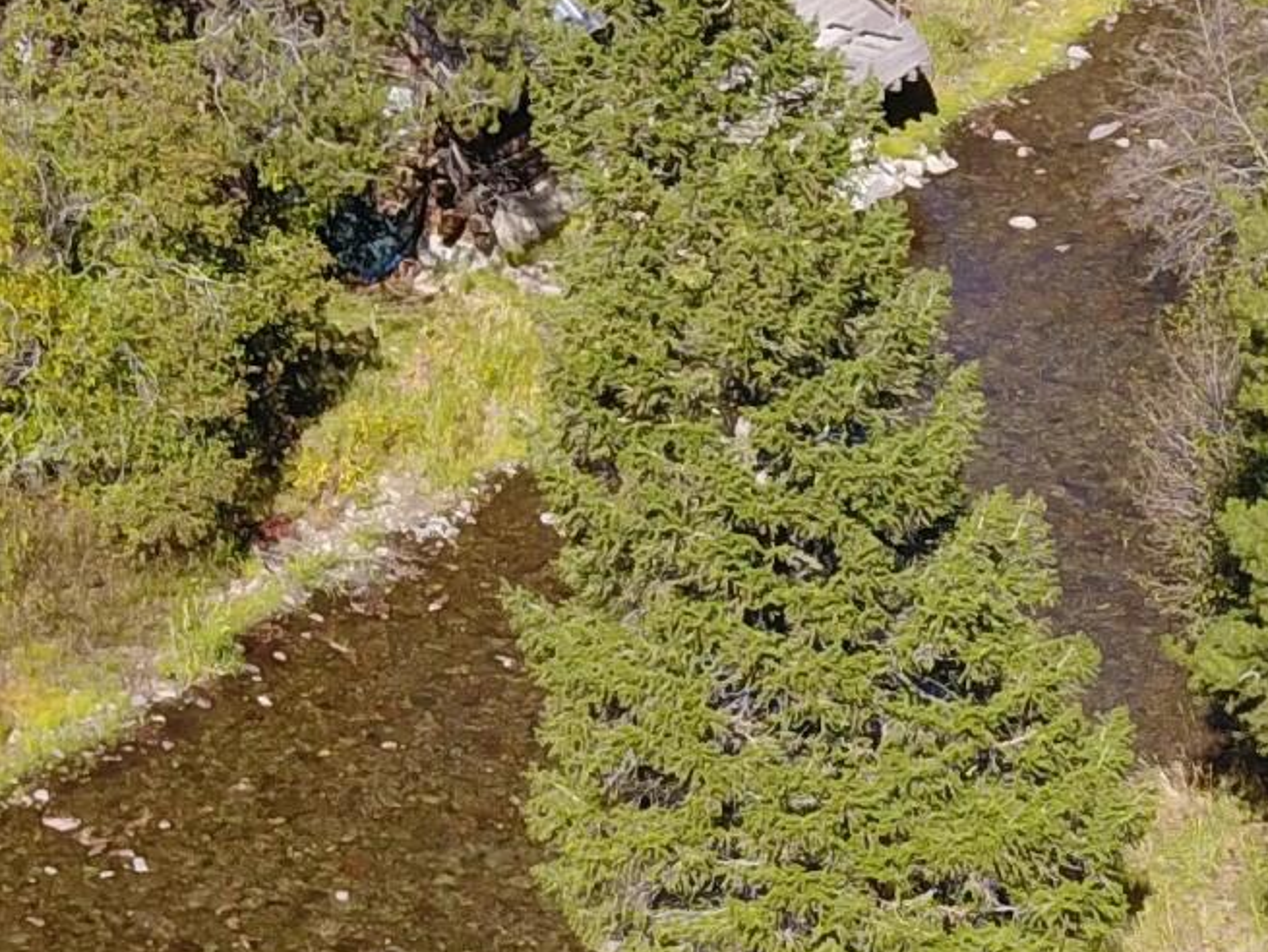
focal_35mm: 119
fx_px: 4361
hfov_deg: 16.3
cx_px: 1198
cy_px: 859
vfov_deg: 12.4
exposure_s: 1/876
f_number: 2.2
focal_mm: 4.73
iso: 100
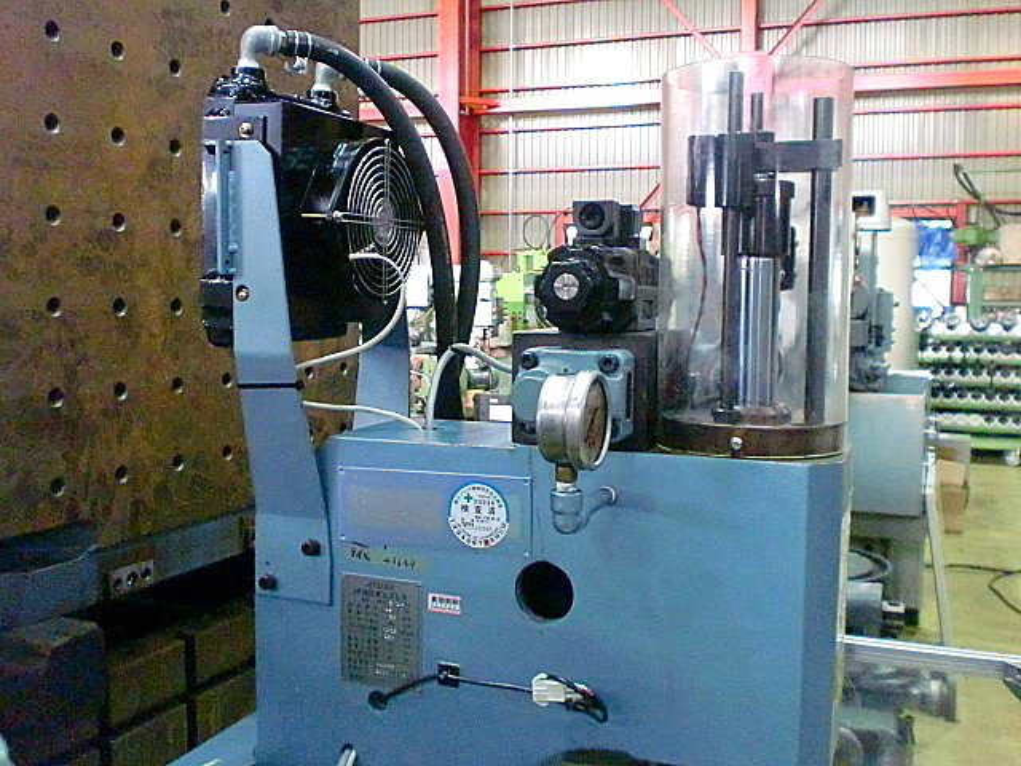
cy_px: 383
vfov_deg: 40.7
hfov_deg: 52.6
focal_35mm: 35
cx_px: 510
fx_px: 1032
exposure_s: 1/60
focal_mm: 6.3
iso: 1250
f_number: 3.1
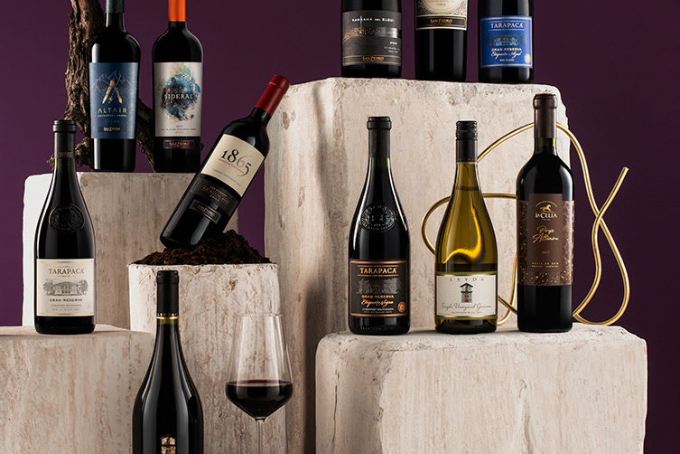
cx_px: 256
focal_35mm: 93
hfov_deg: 21.9
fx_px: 1757
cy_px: 174
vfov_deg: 14.7
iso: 160
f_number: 8
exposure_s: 1/125
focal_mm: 50
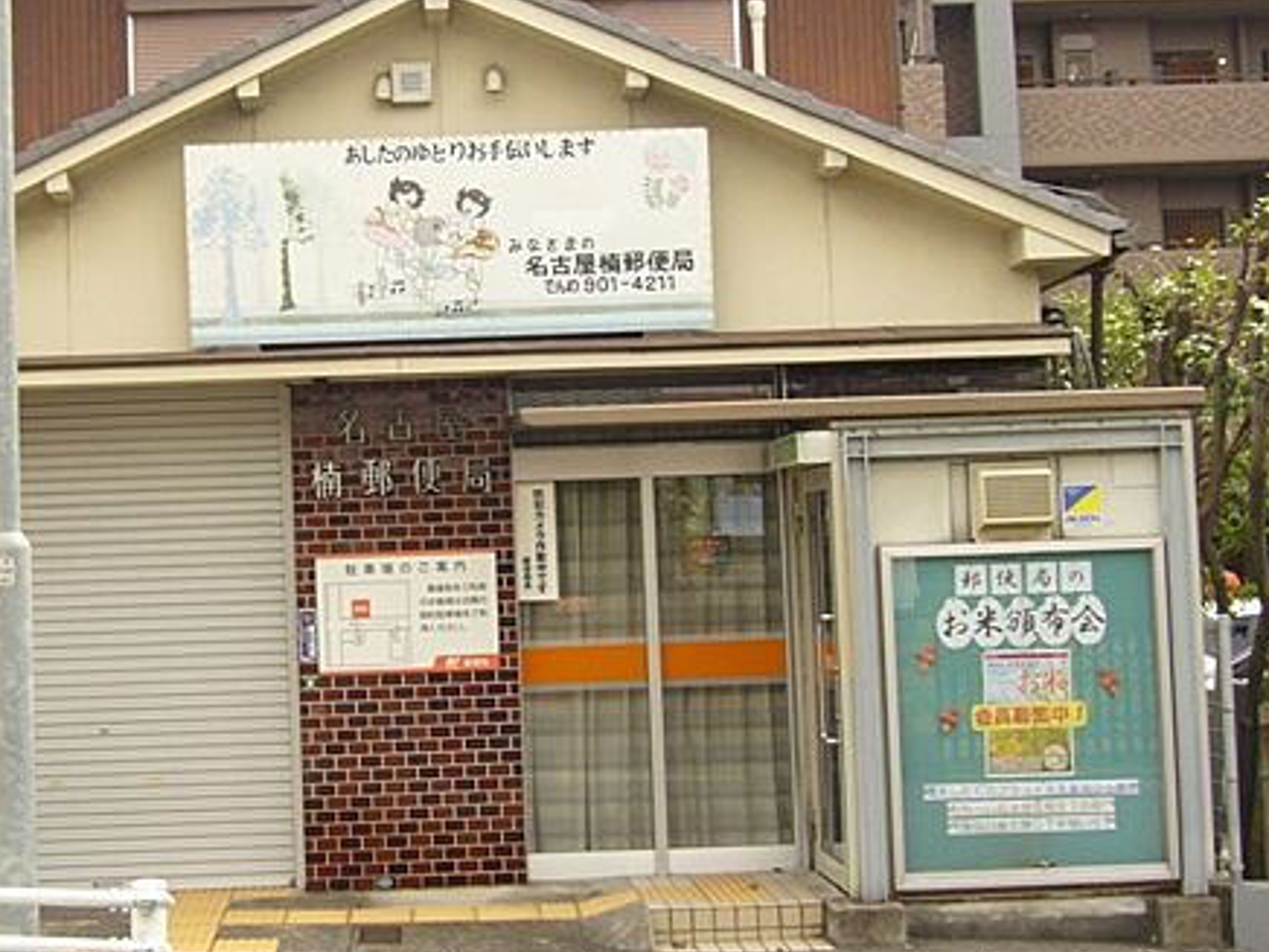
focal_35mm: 66
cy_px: 387
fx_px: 2420
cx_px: 416
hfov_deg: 29.2
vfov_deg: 22.2
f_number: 6.3
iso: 80
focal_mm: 7.5
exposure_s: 1/125
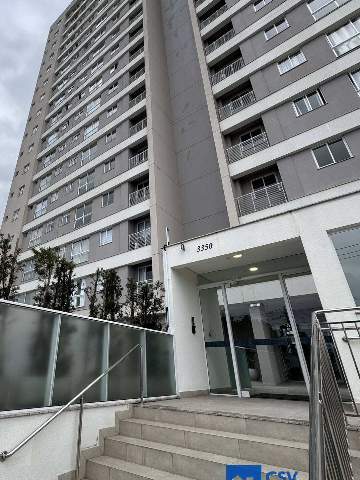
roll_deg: +1.1
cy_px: 232
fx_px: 277
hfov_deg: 64.3
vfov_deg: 81.7
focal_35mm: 20
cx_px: 120
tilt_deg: +28.2
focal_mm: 2.22
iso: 40
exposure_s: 1/401
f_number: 2.2
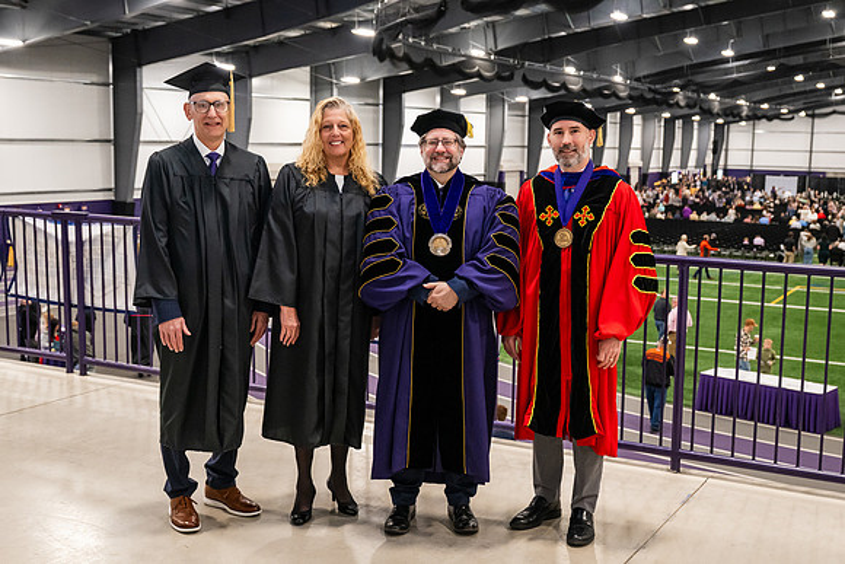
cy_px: 276
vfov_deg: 30.3
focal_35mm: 44
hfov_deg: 44.1
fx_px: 1042
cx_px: 446
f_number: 4
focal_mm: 40
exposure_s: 1/200
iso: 3200
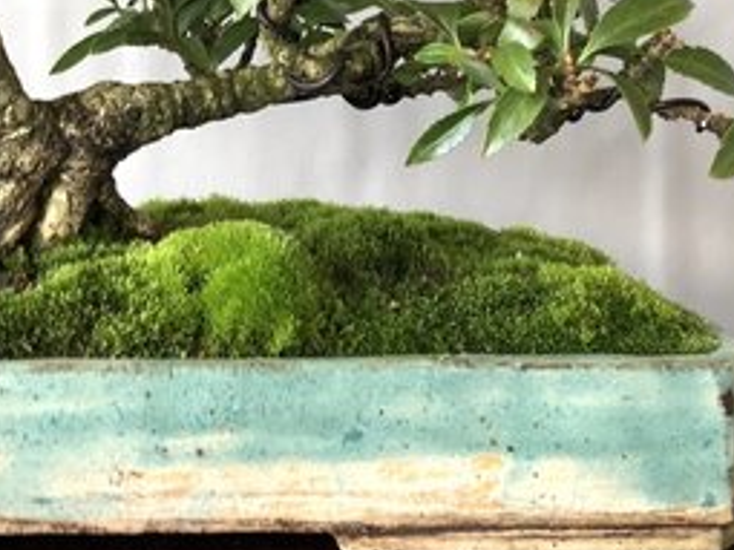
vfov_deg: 21.2
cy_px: -52
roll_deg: -0.9
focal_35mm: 66
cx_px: 167
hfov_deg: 28.9
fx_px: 1399
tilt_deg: +0.1
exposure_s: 1/24
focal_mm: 3.99
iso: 40
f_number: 1.8
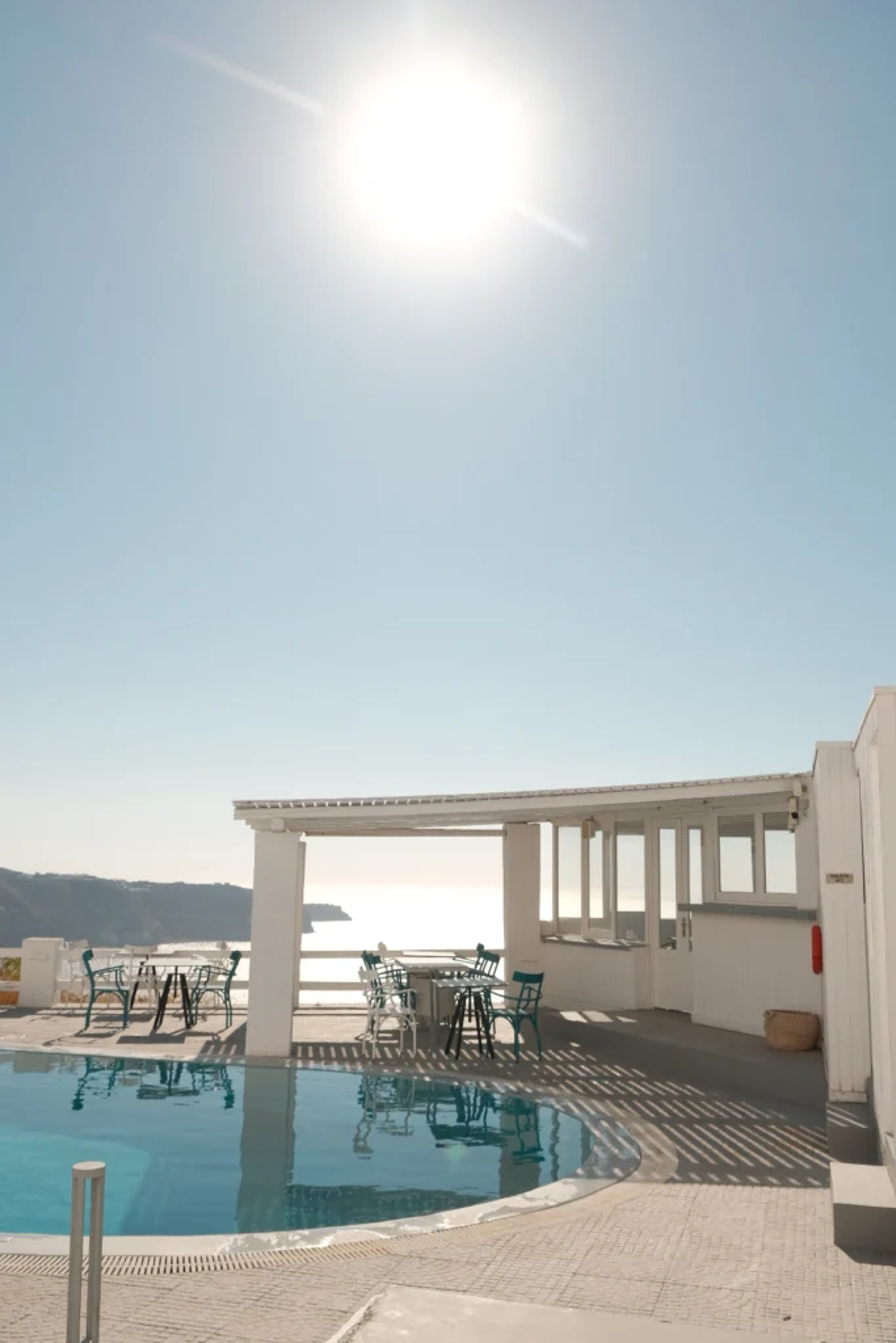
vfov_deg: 58.7
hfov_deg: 41.1
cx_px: 448
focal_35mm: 32
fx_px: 1194
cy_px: 672
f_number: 5.6
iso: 160
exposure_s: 1/1250
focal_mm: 21.4
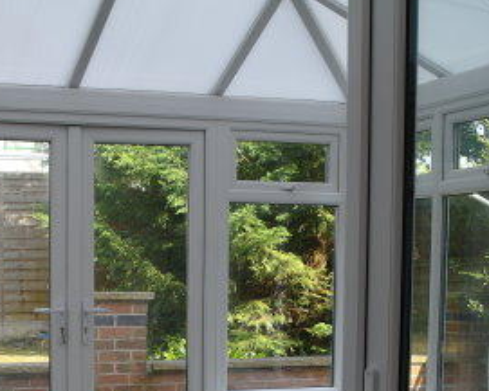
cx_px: 74
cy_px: 398
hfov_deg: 26.8
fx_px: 999
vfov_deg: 21.3
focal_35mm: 69
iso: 100
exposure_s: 1/45
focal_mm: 19
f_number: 6.3
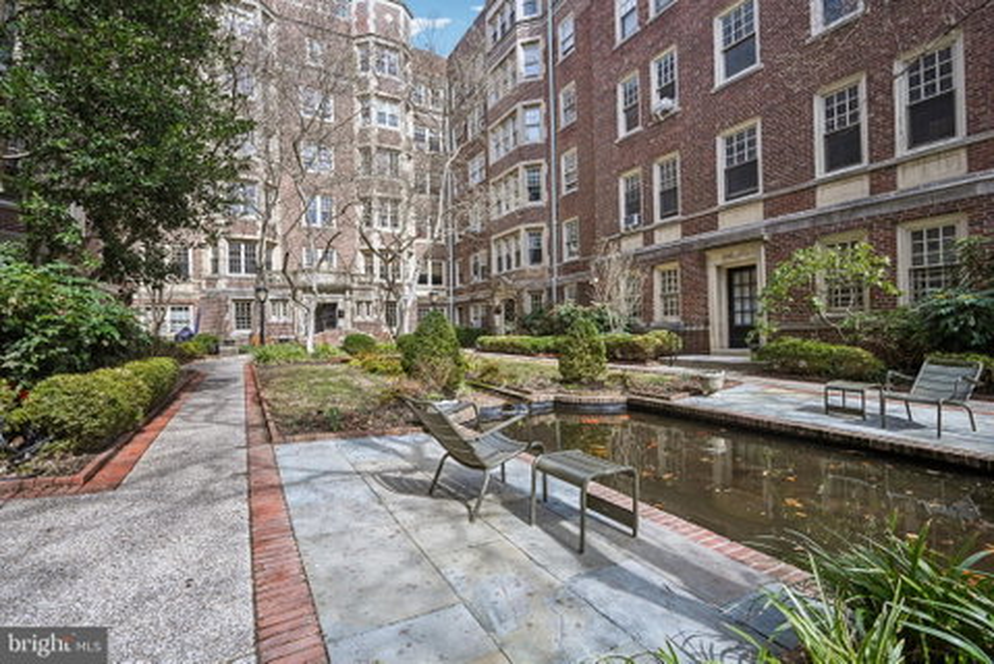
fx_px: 442
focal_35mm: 16
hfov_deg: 96.7
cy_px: 332
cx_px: 497
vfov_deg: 73.8
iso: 800
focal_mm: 16
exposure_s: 1/800
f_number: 8
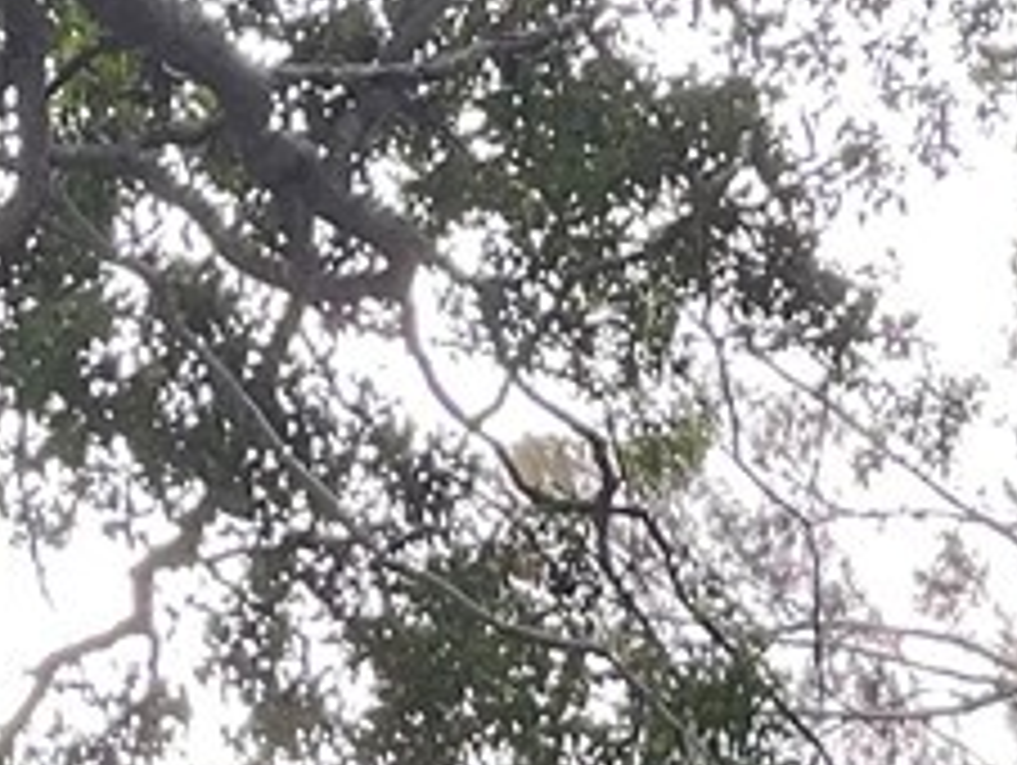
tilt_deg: +0.7
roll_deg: -0.6
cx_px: 1408
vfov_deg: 6.9
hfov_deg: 10.5
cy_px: 2664
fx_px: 5412
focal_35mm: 184
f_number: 1.6
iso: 50
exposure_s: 1/121
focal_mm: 4.2
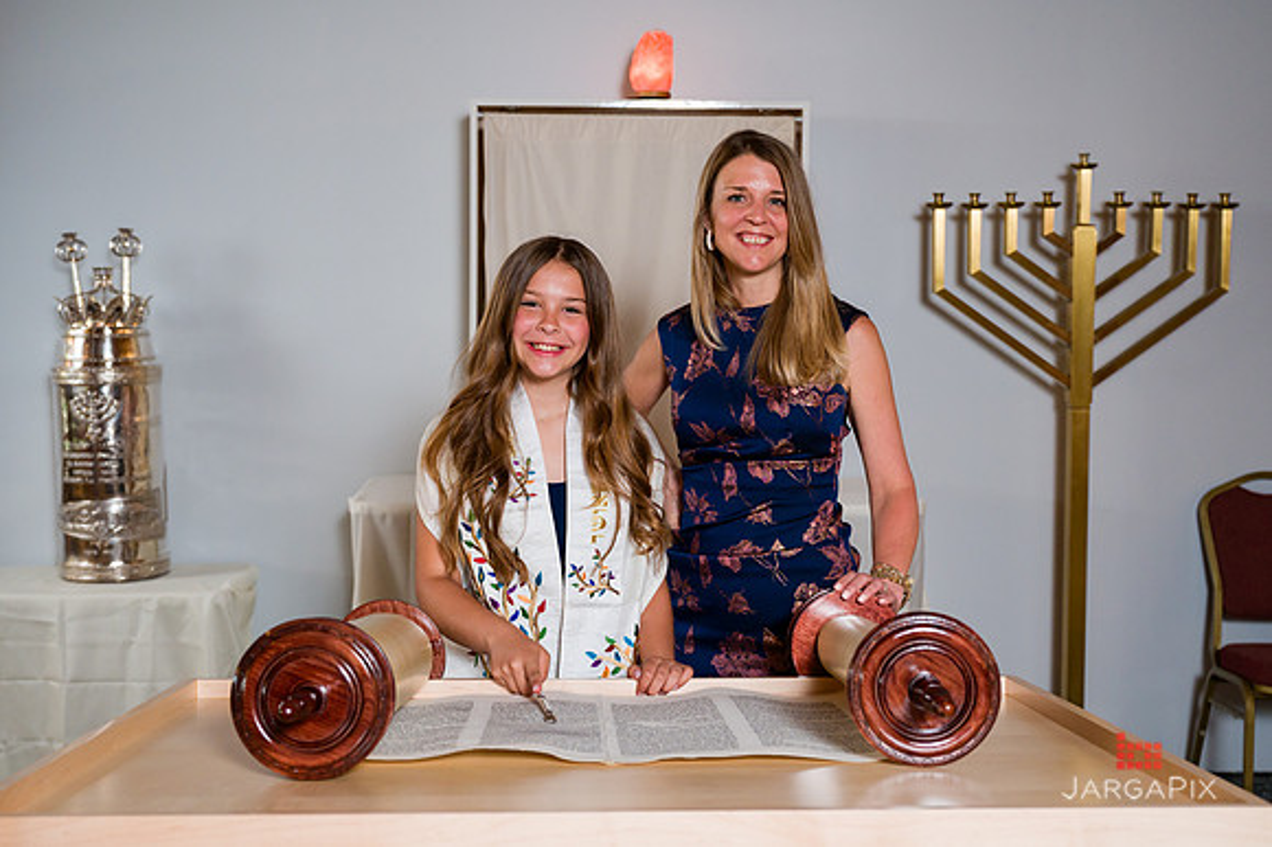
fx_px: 1539
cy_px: 423
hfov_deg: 44.9
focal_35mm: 44
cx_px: 623
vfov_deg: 30.8
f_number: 4
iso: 1600
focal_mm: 41
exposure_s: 1/200
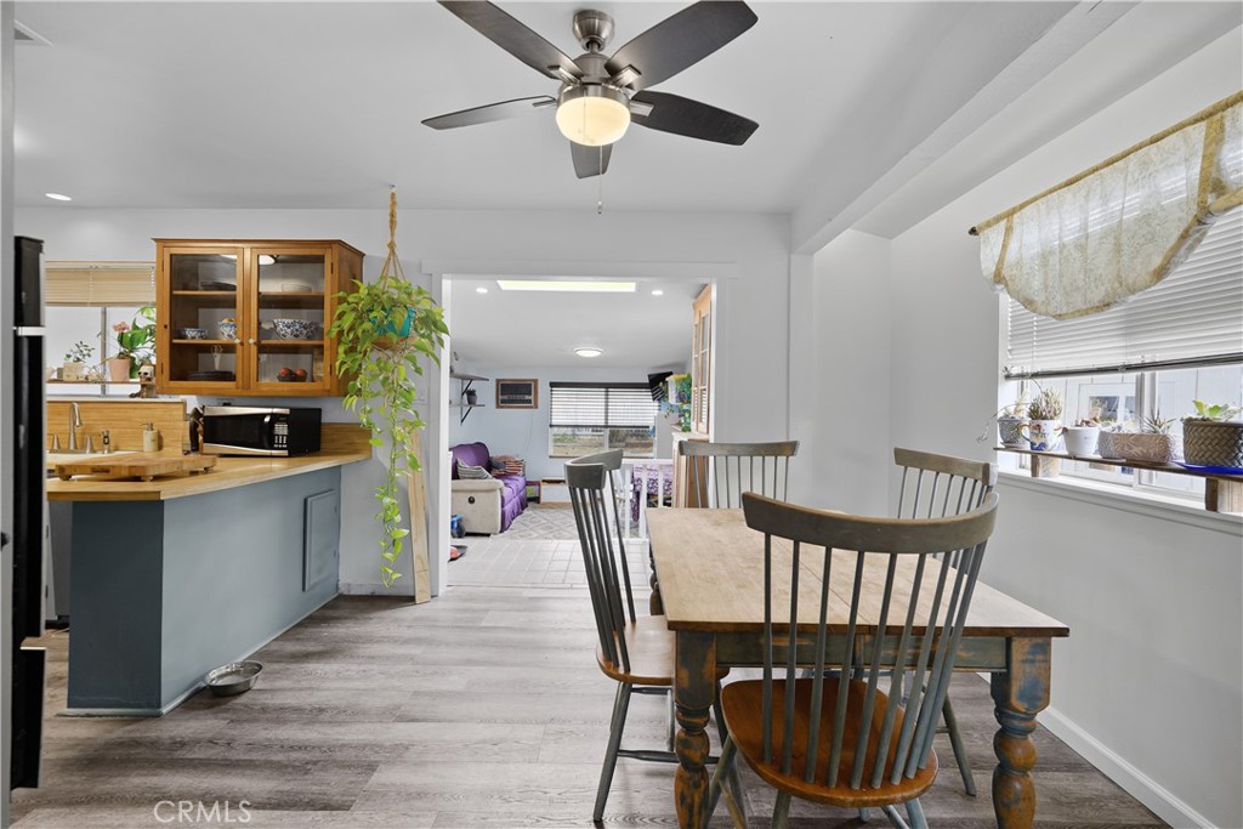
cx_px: 622
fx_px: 552
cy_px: 414
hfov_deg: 96.7
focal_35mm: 16
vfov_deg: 73.8
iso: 200
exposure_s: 1/15
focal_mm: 16
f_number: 4
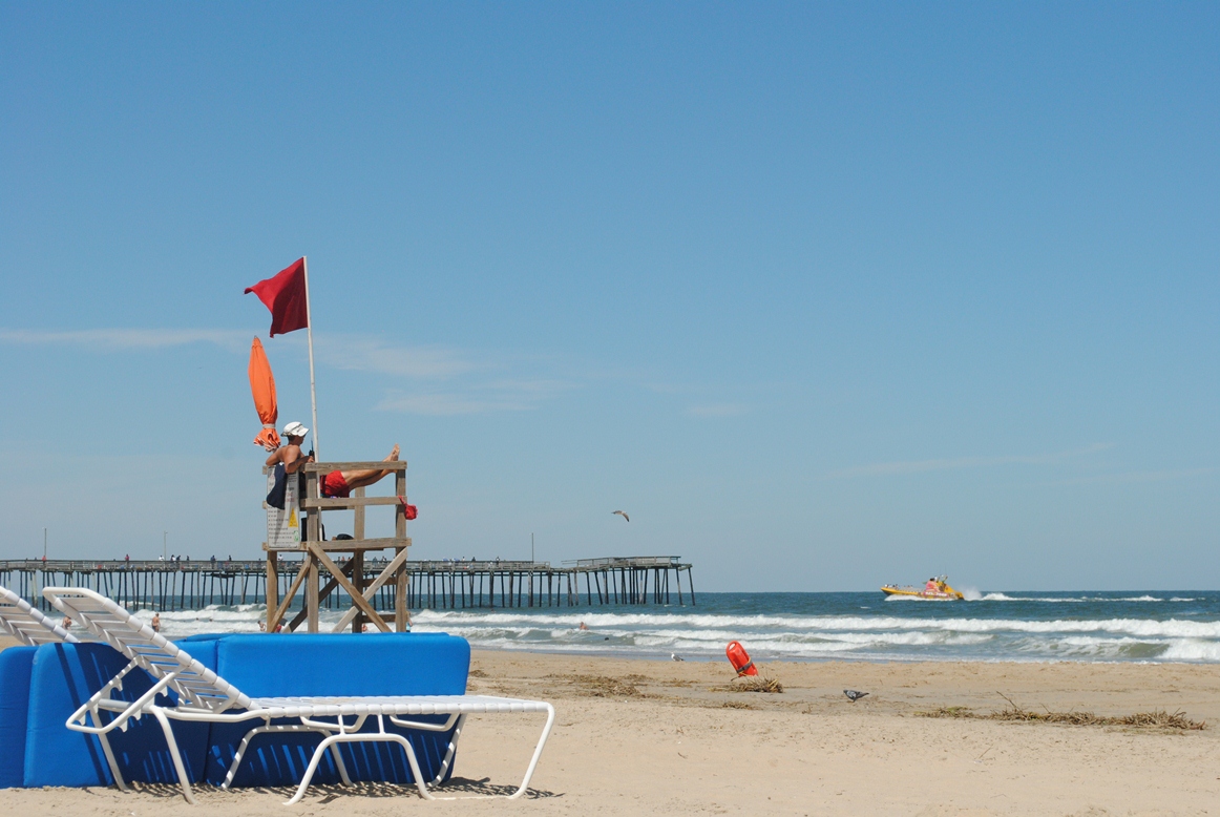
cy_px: 408
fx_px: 2799
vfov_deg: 16.6
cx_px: 610
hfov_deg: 24.6
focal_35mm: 82
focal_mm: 55
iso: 400
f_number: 8
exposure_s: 1/1600
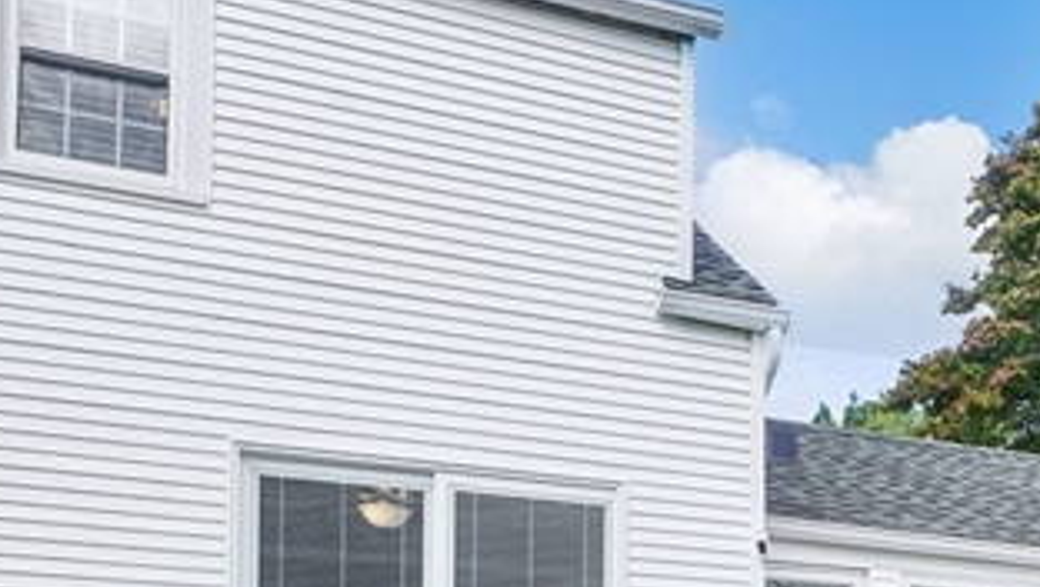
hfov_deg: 35.3
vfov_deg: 20.3
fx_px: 1518
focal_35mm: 55
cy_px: 732
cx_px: 963
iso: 100
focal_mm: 16
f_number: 11
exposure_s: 1/125
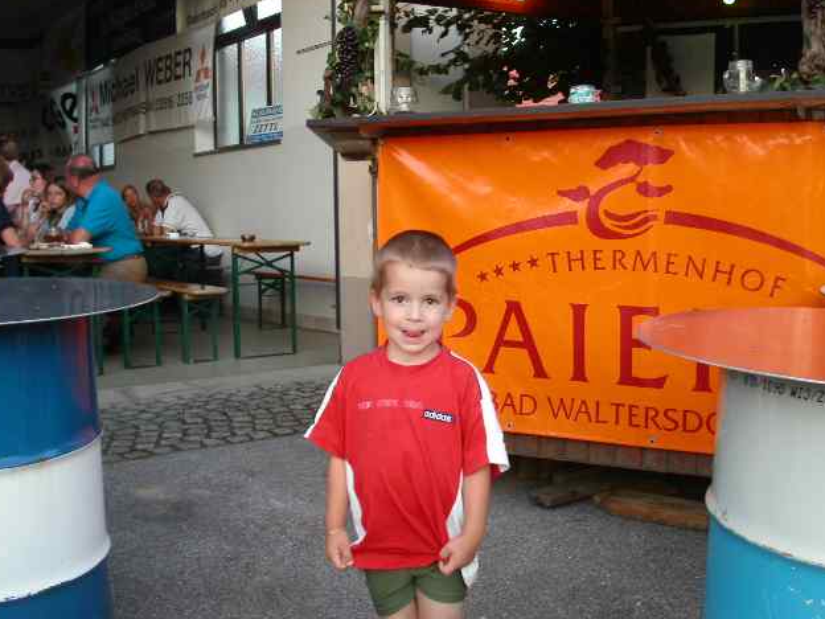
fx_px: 929
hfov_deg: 47.9
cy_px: 303
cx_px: 410
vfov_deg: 36.8
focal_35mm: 39
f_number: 3.5
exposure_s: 1/45
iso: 100
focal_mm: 7.8
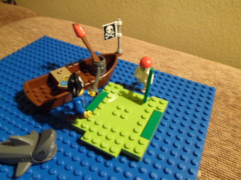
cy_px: 90
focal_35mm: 25
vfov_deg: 54.9
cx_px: 120
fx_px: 174
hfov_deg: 69.4
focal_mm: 4.5
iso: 400
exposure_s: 1/15
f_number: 2.5
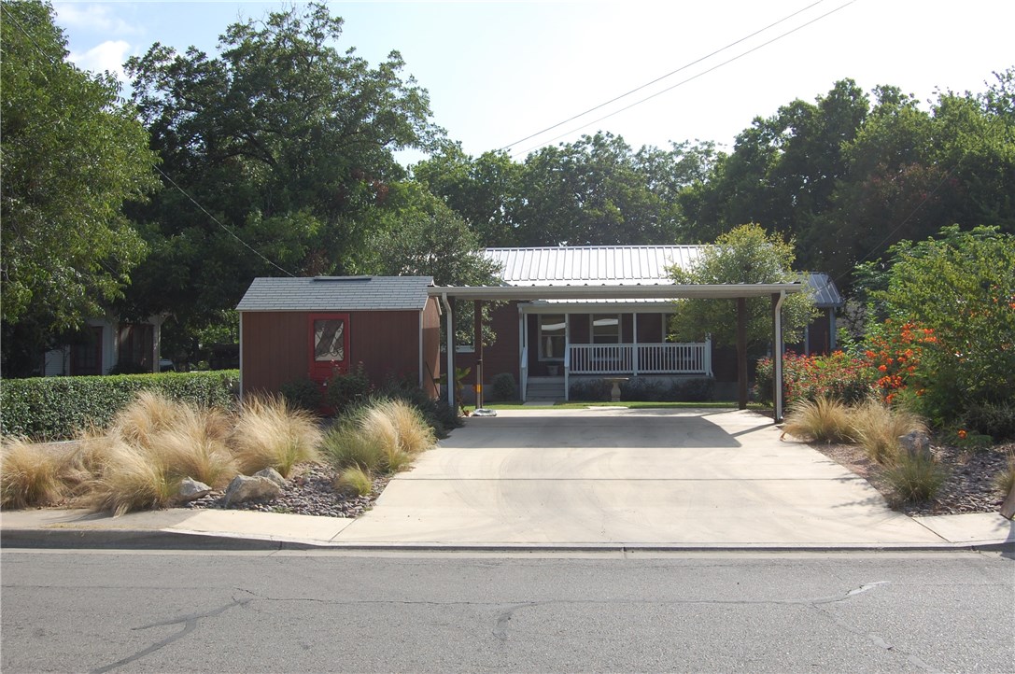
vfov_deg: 34.1
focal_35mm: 39
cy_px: 337
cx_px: 508
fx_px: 1098
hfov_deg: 49.6
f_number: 9
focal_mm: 26
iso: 200
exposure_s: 1/320
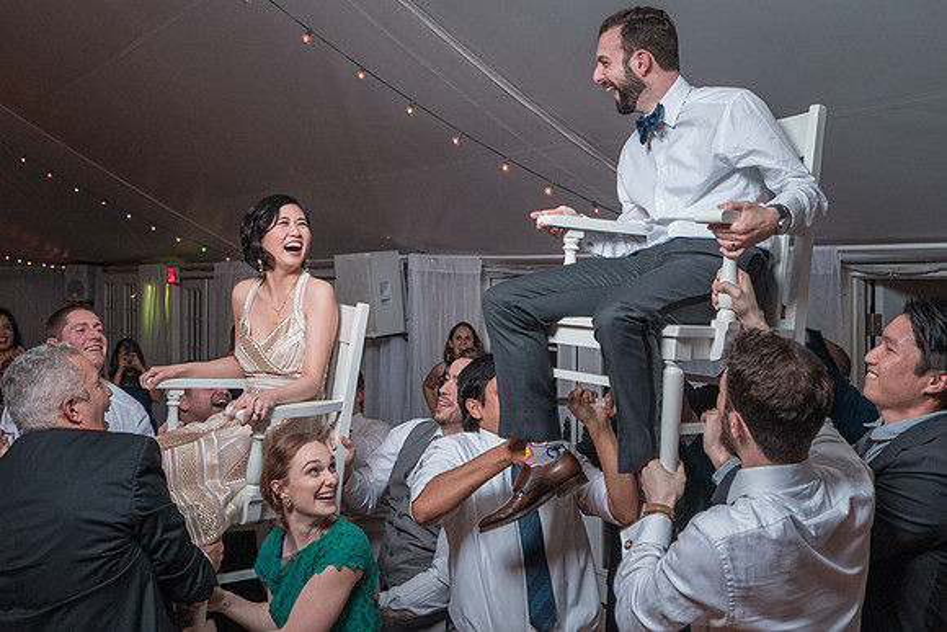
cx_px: 457
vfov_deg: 33.0
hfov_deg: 47.9
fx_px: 1065
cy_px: 253
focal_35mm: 40
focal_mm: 33
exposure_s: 1/200
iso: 2000
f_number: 5.6
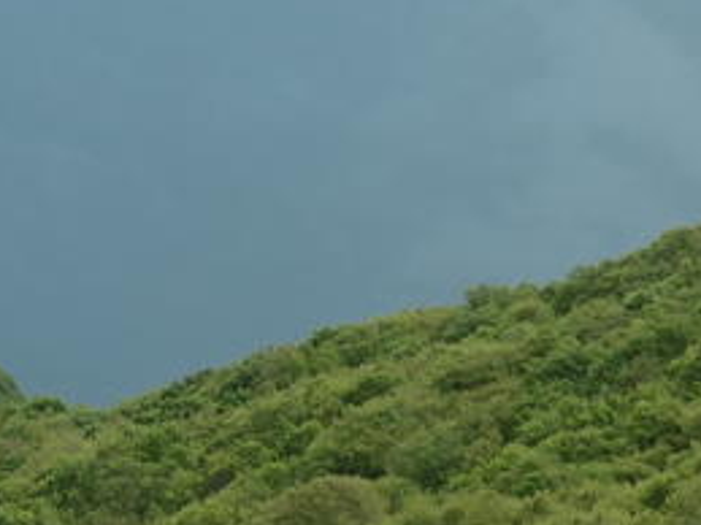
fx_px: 3947
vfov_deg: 7.4
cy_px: -452
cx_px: -187
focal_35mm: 195
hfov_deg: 10.0
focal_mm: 12.8
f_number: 5
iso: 200
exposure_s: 1/800
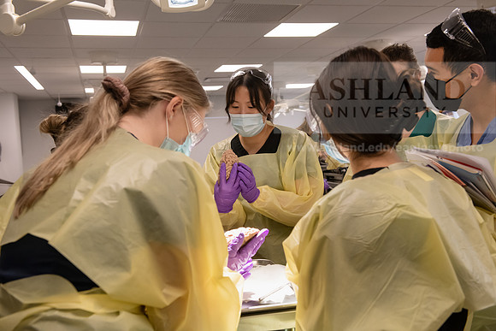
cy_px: 166
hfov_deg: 50.7
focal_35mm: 38
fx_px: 524
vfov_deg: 35.1
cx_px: 248
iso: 1250
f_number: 5.6
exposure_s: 1/250
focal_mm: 38
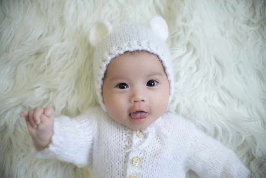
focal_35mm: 35
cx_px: 133
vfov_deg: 37.9
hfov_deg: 54.4
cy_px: 89
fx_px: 259
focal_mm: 35
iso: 800
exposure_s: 1/200
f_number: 2.8
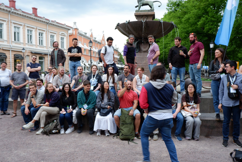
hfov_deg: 61.9
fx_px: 202
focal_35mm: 30
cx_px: 121
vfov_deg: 43.7
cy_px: 81
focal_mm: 20.9
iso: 200
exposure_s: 1/125
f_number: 4.2
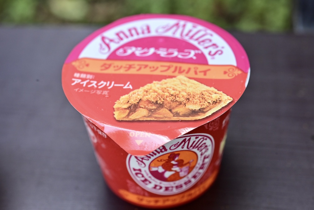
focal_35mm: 60
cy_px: 105
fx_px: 523
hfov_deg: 33.4
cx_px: 157
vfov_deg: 22.6
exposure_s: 1/400
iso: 1000
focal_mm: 60
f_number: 7.1
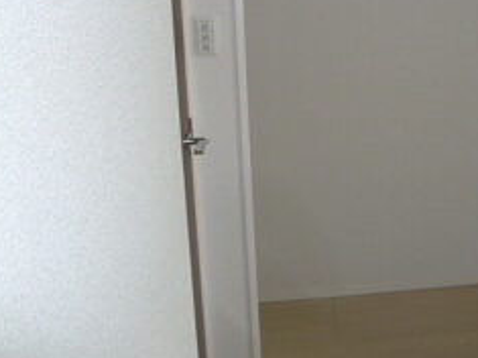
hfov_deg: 40.4
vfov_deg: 32.0
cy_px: 72
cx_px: 409
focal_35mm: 44
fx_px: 607
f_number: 2.2
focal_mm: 4.3
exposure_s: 1/60
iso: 100
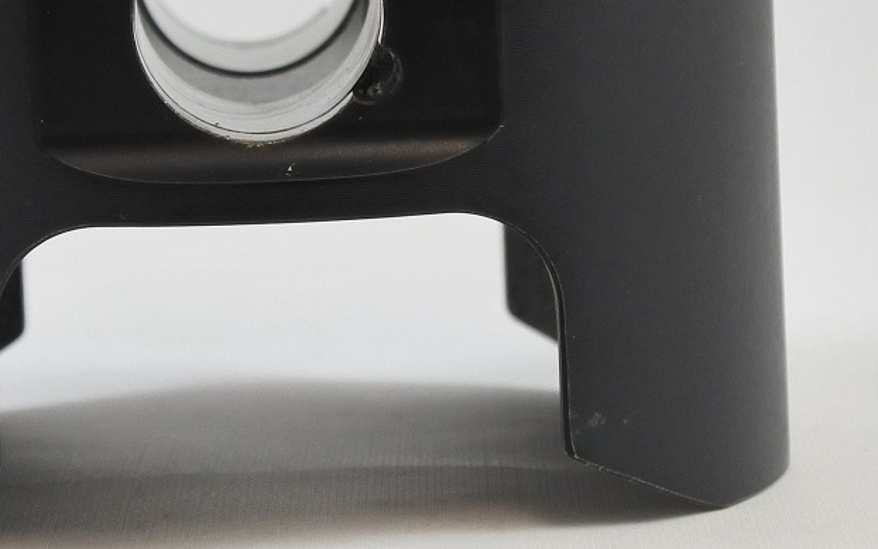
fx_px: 3686
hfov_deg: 13.6
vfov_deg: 8.5
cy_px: -49
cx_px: 270
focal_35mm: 154
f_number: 4.8
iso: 500
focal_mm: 21.4
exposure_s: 1/125
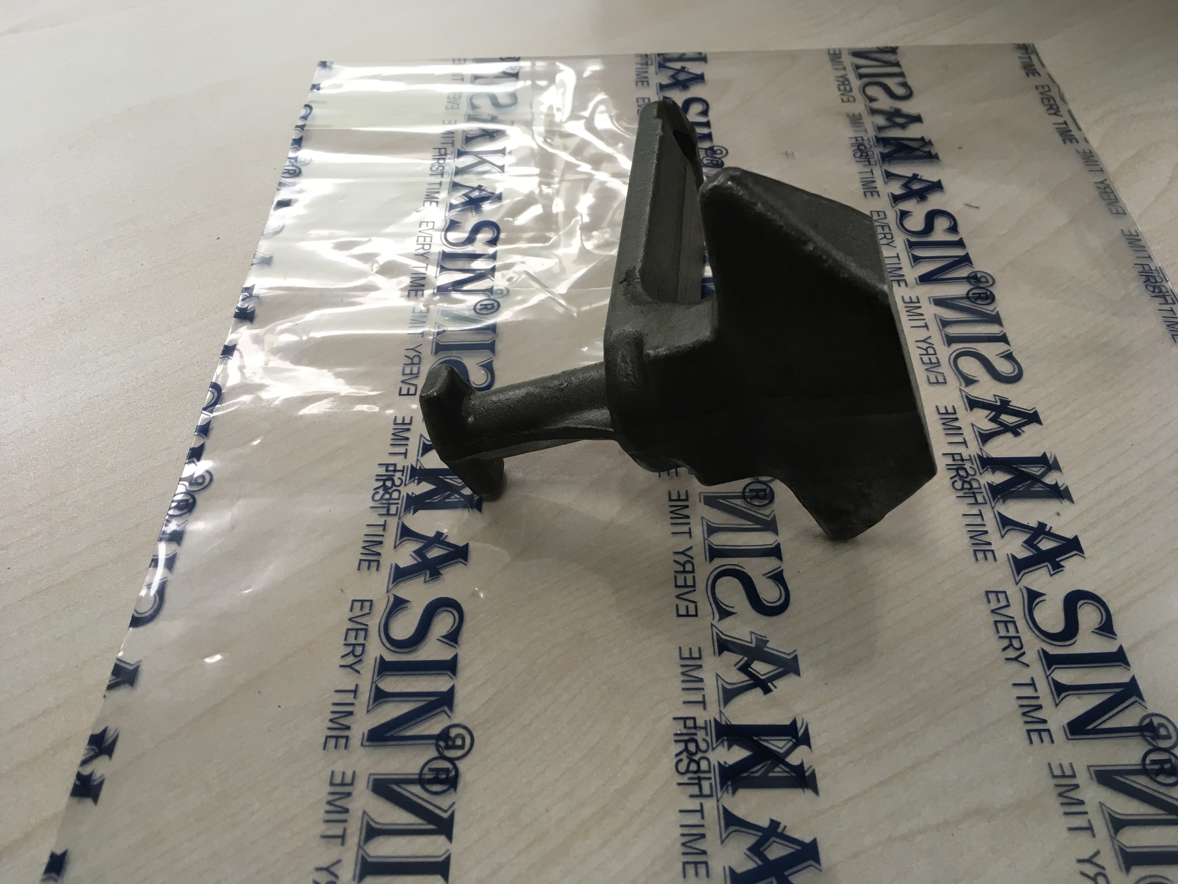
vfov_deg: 48.2
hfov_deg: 61.7
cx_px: 589
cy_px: 442
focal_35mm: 29
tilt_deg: -47.2
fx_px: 987
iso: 25
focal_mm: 4.15
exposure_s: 1/33
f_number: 2.2
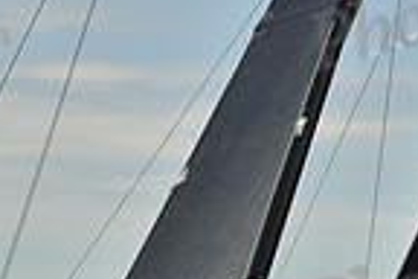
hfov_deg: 5.4
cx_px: 163
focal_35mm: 383
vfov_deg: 3.6
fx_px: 4447
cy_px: 455
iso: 280
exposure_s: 1/1600
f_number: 8
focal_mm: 95
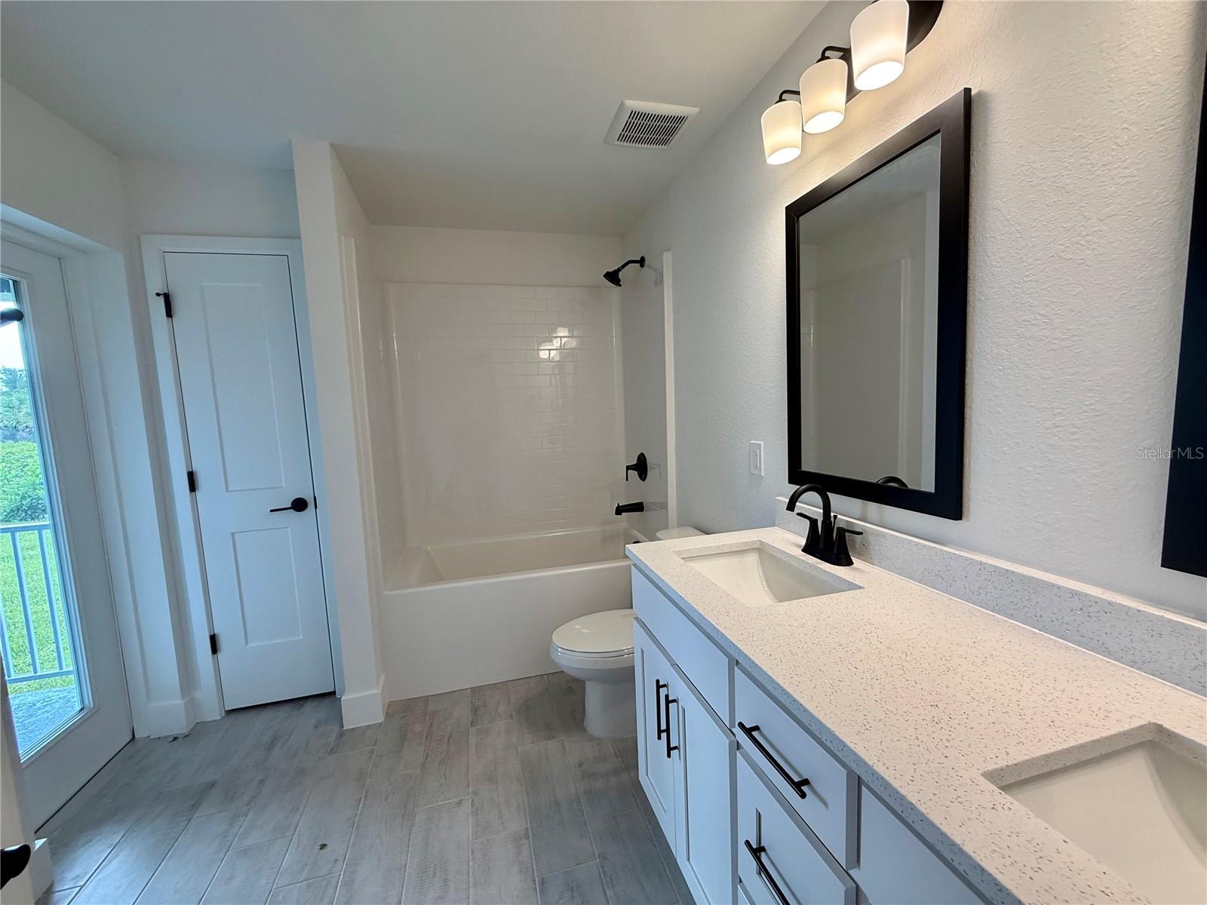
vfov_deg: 85.7
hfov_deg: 102.1
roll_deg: +2.5
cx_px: 604
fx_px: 488
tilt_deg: -5.7
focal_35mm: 14
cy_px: 452
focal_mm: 2.22
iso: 100
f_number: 2.2
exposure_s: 1/120
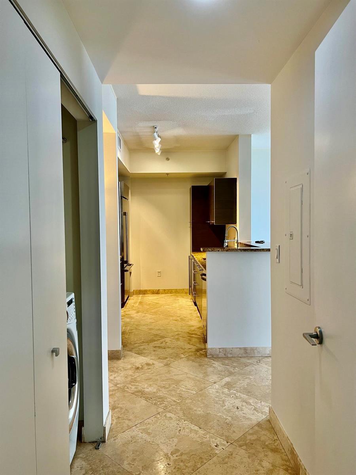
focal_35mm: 26
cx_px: 178
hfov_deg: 53.1
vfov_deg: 67.3
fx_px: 357
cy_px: 238
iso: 80
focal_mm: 5.7
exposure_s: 1/60
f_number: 1.5
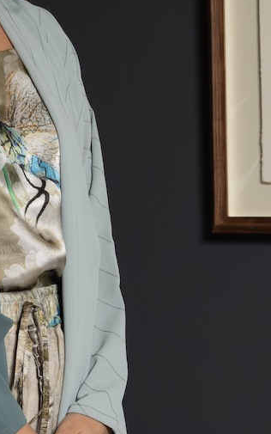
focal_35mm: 227
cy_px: 92
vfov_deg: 9.2
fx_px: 2680
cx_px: 12
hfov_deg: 5.8
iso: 640
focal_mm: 45
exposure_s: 1/200
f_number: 7.1
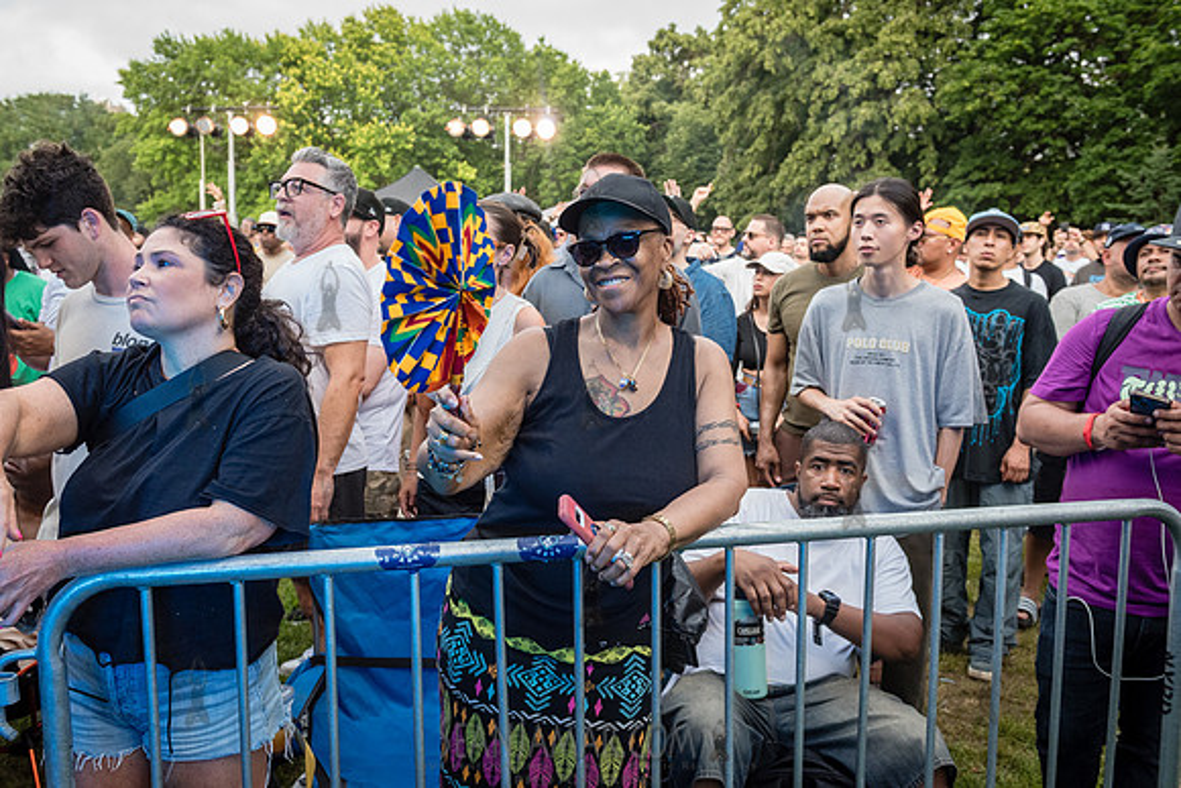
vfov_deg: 40.4
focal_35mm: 33
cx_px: 590
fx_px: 1071
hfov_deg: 57.8
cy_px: 394
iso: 2000
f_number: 4.5
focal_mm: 31
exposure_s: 1/640
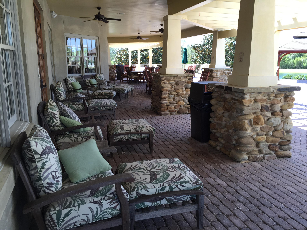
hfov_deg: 61.7
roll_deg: -0.2
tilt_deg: -12.9
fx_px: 257
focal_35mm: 29
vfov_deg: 48.2
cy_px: 115
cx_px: 154
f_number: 2.2
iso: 32
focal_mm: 4.15
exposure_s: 1/172
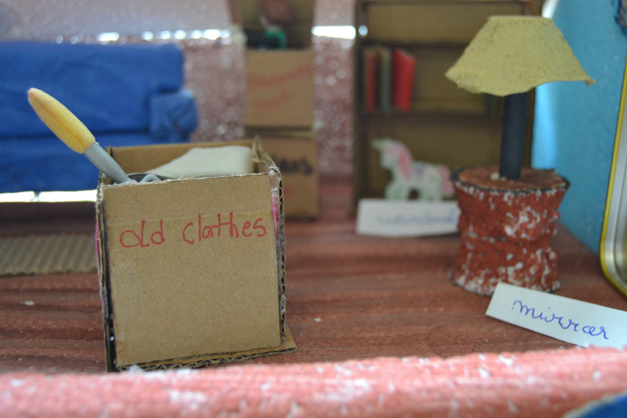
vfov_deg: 30.7
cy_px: 163
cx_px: 327
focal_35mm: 44
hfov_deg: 44.8
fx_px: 760
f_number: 3.8
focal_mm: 23
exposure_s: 1/60
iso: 640
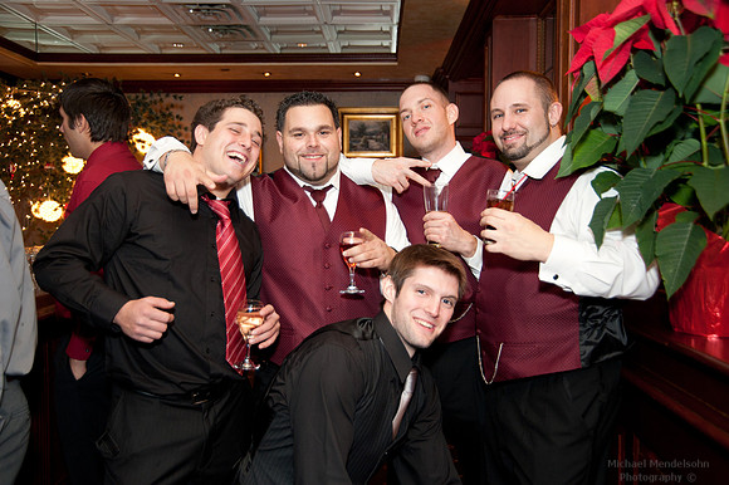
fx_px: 708
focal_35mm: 35
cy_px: 242
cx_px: 364
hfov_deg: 54.5
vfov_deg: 37.8
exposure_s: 1/60
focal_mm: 35
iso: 1250
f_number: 4
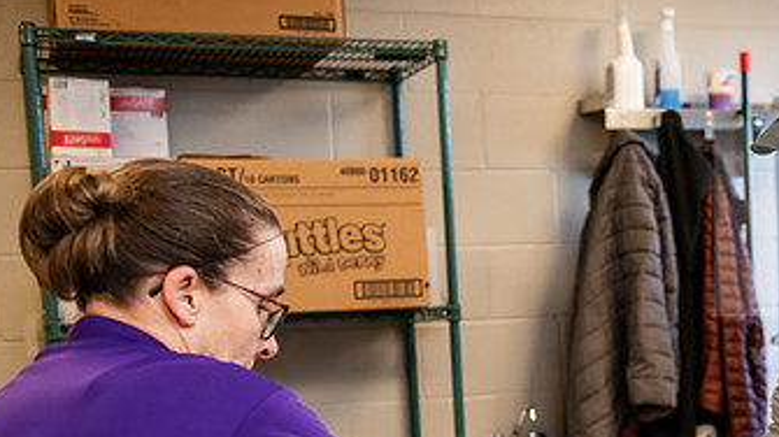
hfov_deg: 29.7
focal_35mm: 69
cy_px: 403
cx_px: 644
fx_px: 1424
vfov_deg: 17.2
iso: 1000
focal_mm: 38
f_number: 3.2
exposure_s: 1/250
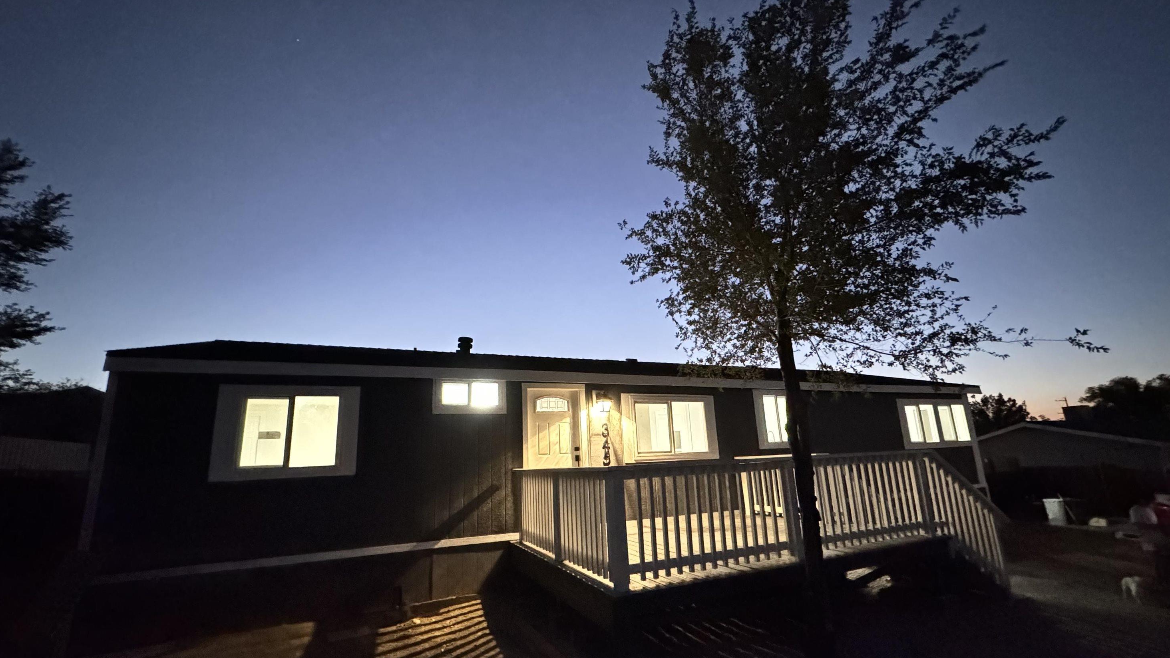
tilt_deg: +13.3
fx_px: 496
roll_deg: +2.9
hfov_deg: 99.4
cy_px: 350
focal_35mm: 16
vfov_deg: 67.0
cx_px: 599
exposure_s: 1/20
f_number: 2.2
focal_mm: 2.22
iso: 2500
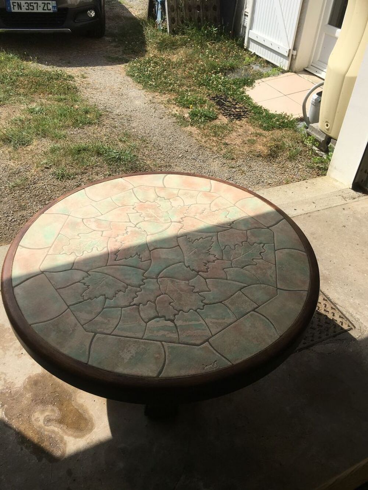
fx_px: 411
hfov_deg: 48.2
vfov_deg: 61.7
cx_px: 184
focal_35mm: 29
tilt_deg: -39.3
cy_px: 245
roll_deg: -4.4
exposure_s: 1/2079
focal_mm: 4.15
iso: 25
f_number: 2.2
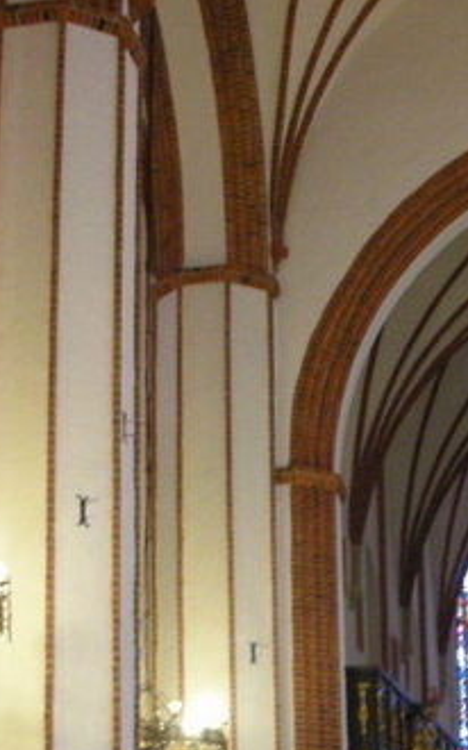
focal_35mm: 90
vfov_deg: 22.7
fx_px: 1838
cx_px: 363
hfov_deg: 14.4
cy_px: 625
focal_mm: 5.8
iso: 200
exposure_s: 1/2.8
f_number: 3
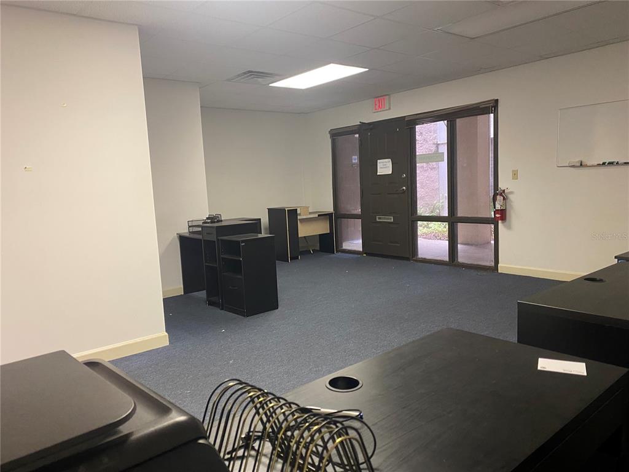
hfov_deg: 67.3
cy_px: 236
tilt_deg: -8.3
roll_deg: +2.0
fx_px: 472
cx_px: 314
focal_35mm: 26
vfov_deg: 53.1
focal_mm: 4.25
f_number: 1.8
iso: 200
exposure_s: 1/60
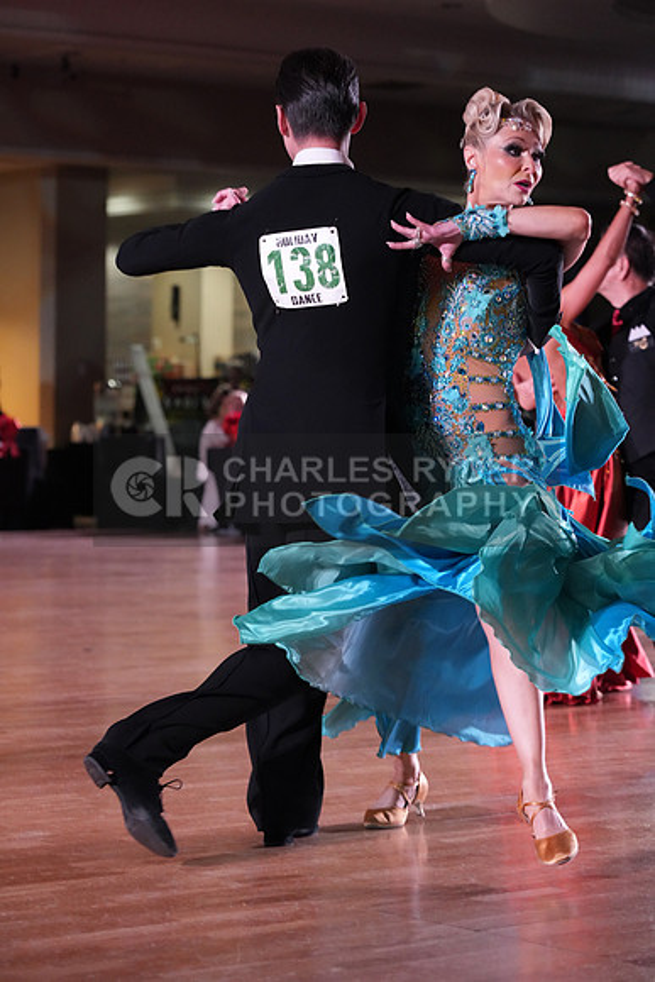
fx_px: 2864
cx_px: 328
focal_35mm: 105
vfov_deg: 19.5
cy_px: 491
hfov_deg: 13.0
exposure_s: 1/320
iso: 5000
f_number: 5
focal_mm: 105
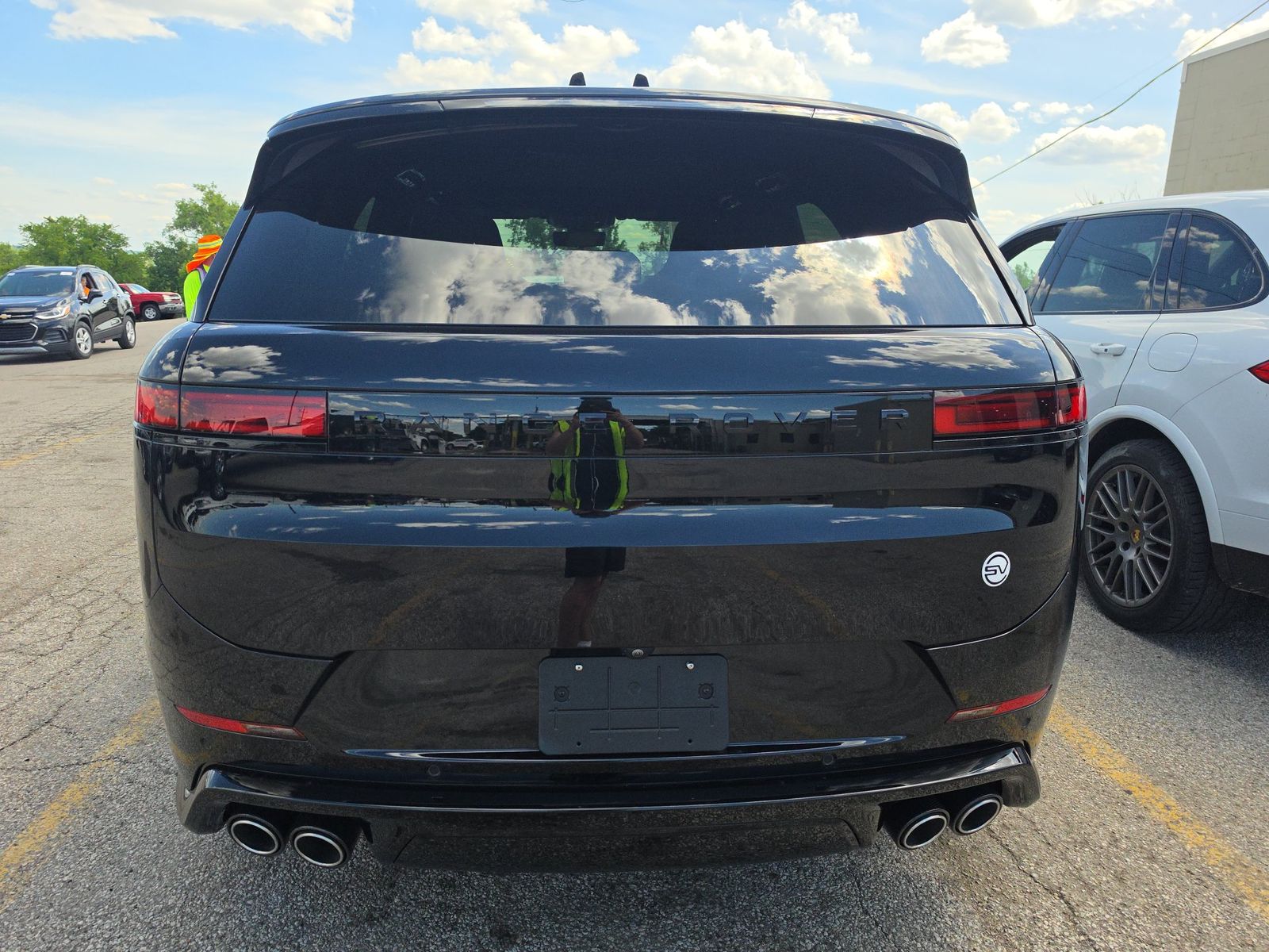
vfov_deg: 58.9
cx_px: 634
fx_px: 843
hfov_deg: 73.9
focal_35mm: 23
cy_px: 476
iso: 64
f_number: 1.4
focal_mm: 6.5
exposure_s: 1/4887
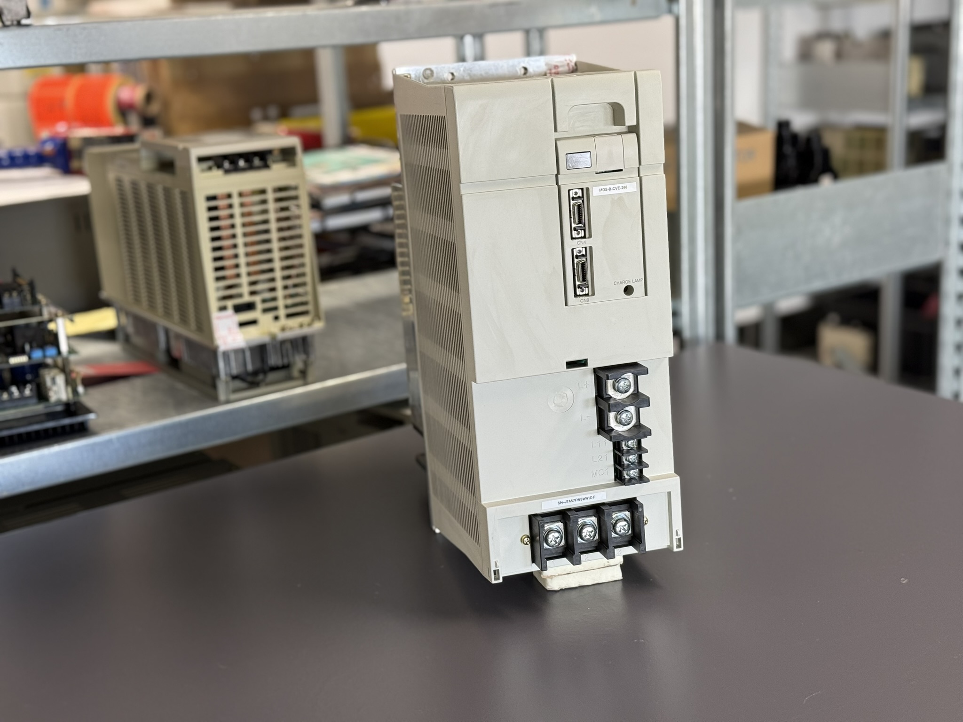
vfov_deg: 30.3
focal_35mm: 48
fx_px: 1335
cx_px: 482
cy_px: 361
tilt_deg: -16.3
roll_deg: +3.0
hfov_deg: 39.7
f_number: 1.78
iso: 100
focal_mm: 6.76
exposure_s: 1/50
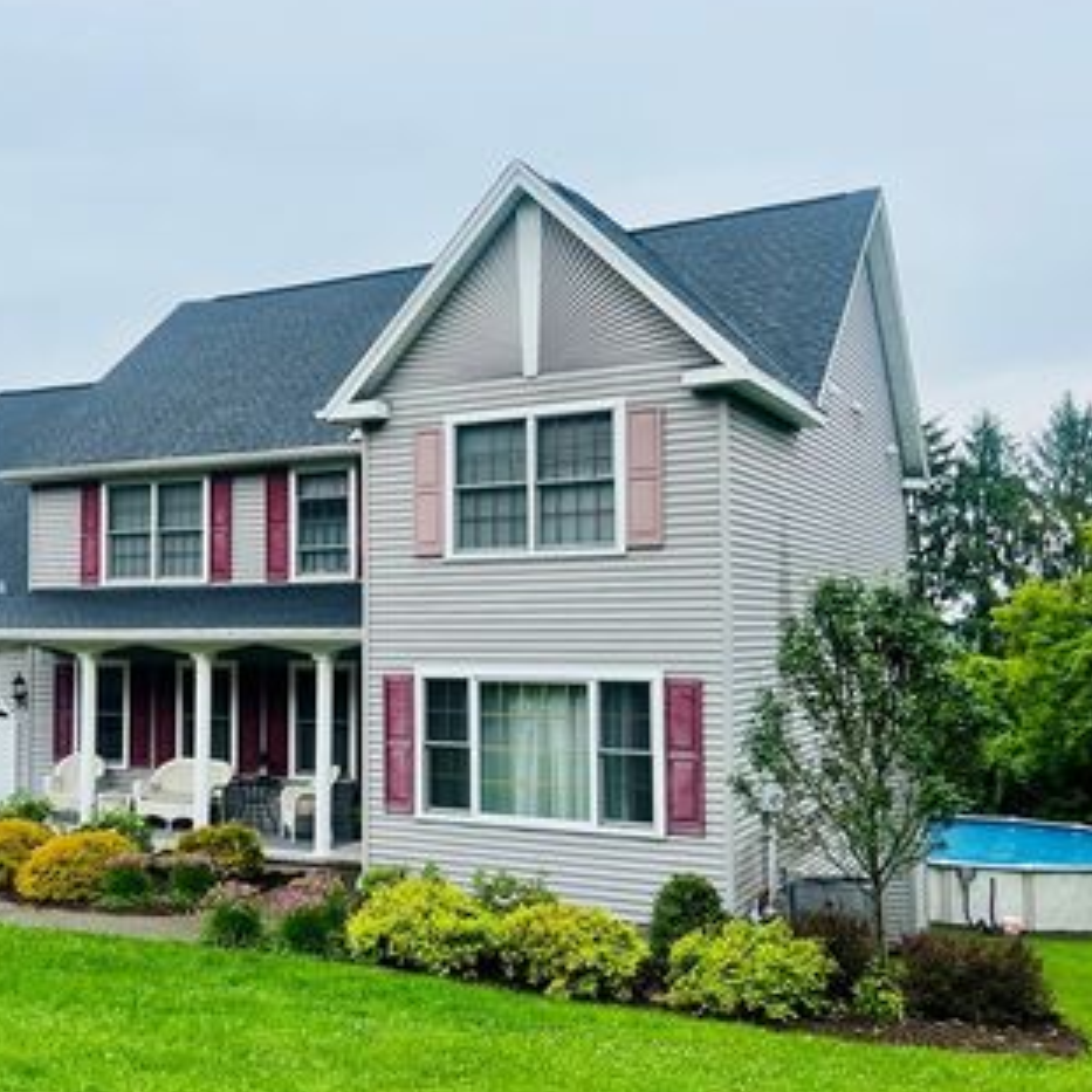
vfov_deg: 44.9
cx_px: 404
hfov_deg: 44.5
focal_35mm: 37
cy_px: 581
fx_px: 1321
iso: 50
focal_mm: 5.7
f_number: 1.5
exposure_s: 1/1751
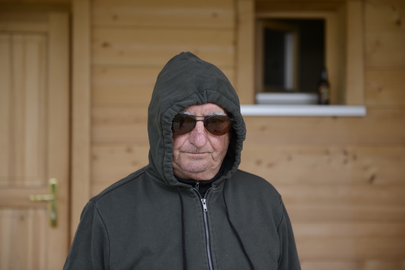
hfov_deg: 28.8
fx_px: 787
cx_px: 202
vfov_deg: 19.5
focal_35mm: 70
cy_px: 135
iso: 125
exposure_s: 1/200
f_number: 2.8
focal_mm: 70
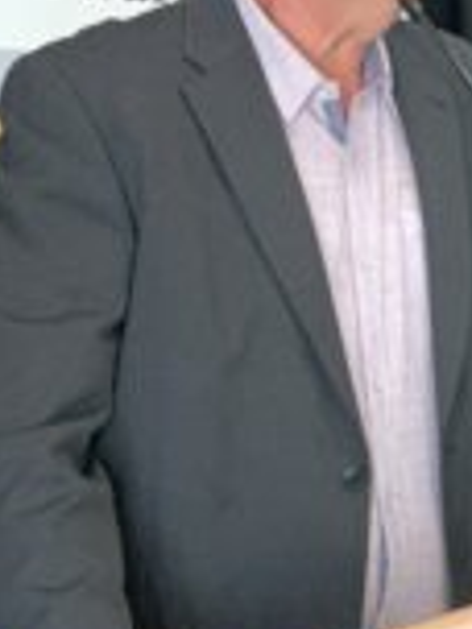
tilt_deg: +6.6
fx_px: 2491
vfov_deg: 14.3
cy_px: 128
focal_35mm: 137
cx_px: 137
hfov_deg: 10.8
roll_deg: +0.7
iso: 160
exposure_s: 1/60
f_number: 2.4
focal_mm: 6
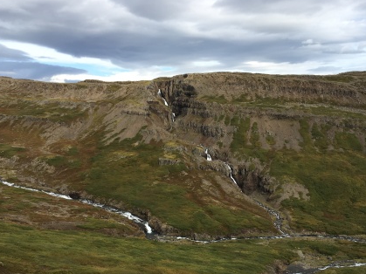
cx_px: 201
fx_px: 402
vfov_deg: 37.5
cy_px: 170
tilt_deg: -8.7
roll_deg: +0.9
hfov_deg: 48.9
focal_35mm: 38
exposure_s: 1/1399
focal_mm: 4.15
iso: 25
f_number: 2.2
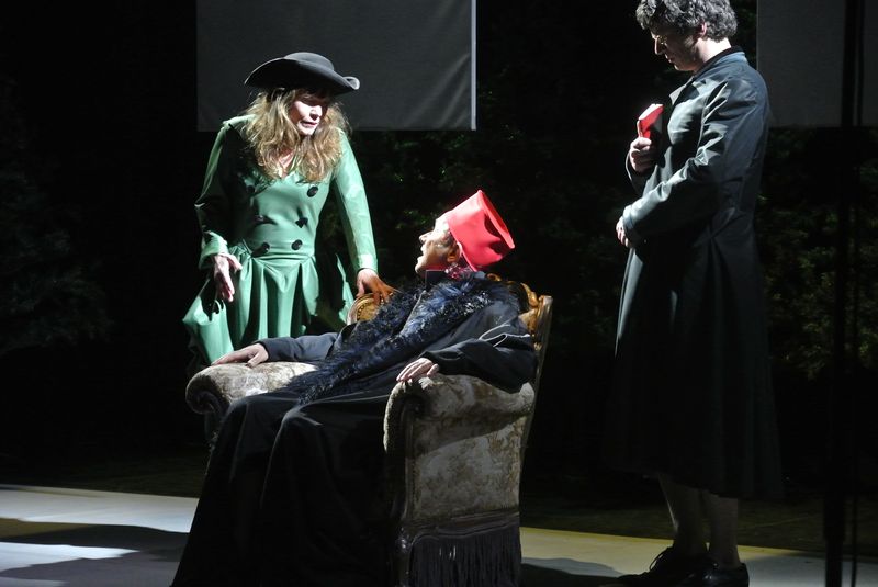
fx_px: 3247
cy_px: 294
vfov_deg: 10.3
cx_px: 439
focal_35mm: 133
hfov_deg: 15.4
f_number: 4
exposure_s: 1/80
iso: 2200
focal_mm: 49.3
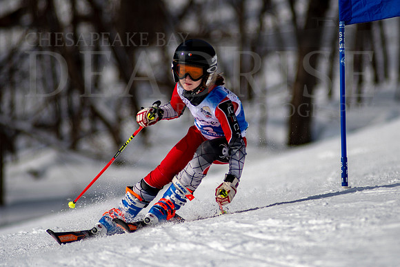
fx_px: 5883
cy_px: 134
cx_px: 235
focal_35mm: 529
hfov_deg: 3.9
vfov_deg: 2.6
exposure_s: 1/8000
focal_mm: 300
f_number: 2.8
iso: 100
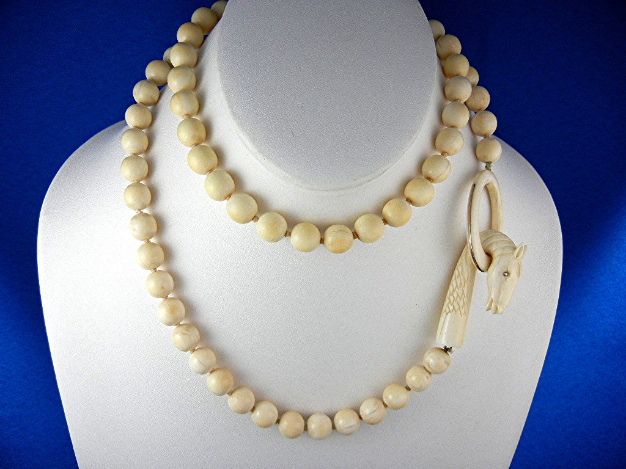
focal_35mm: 30
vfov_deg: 46.8
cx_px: 313
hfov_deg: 60.0
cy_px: 234
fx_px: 543
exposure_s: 1/113
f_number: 3.5
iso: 160
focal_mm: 5.4
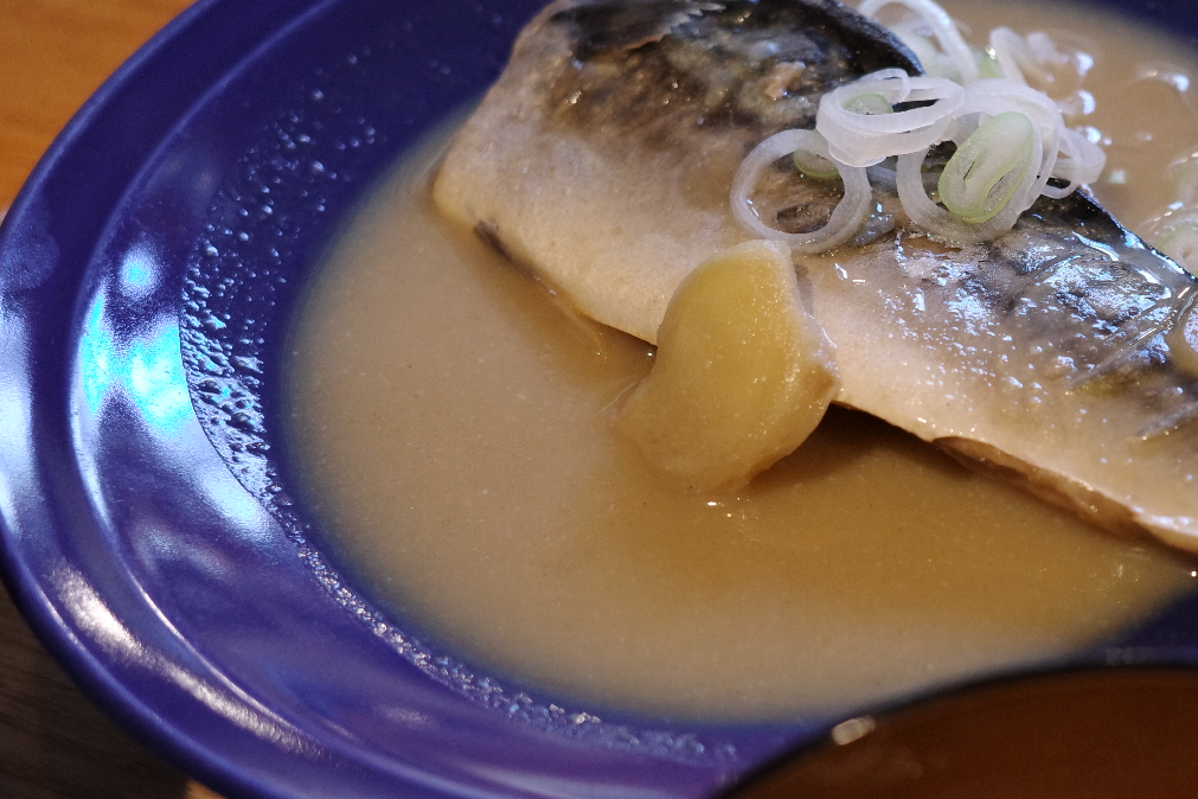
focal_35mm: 76
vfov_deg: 17.9
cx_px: 1065
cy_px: 562
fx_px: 2529
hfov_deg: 25.8
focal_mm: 26
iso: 1250
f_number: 2.8
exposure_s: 1/80
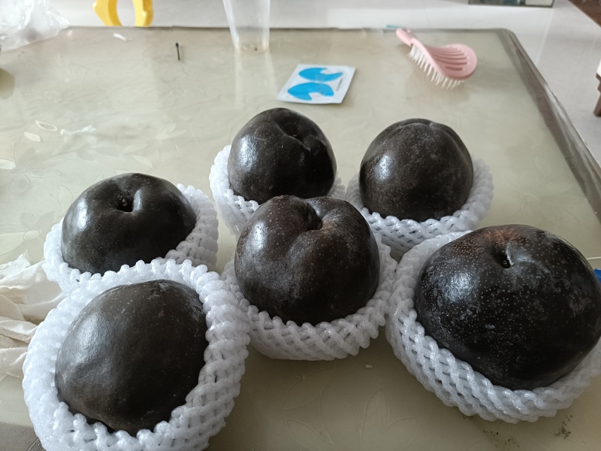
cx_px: 300
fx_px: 434
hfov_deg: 69.4
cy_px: 226
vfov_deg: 54.9
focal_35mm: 25
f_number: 1.7
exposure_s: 1/50
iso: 1981
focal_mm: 4.7
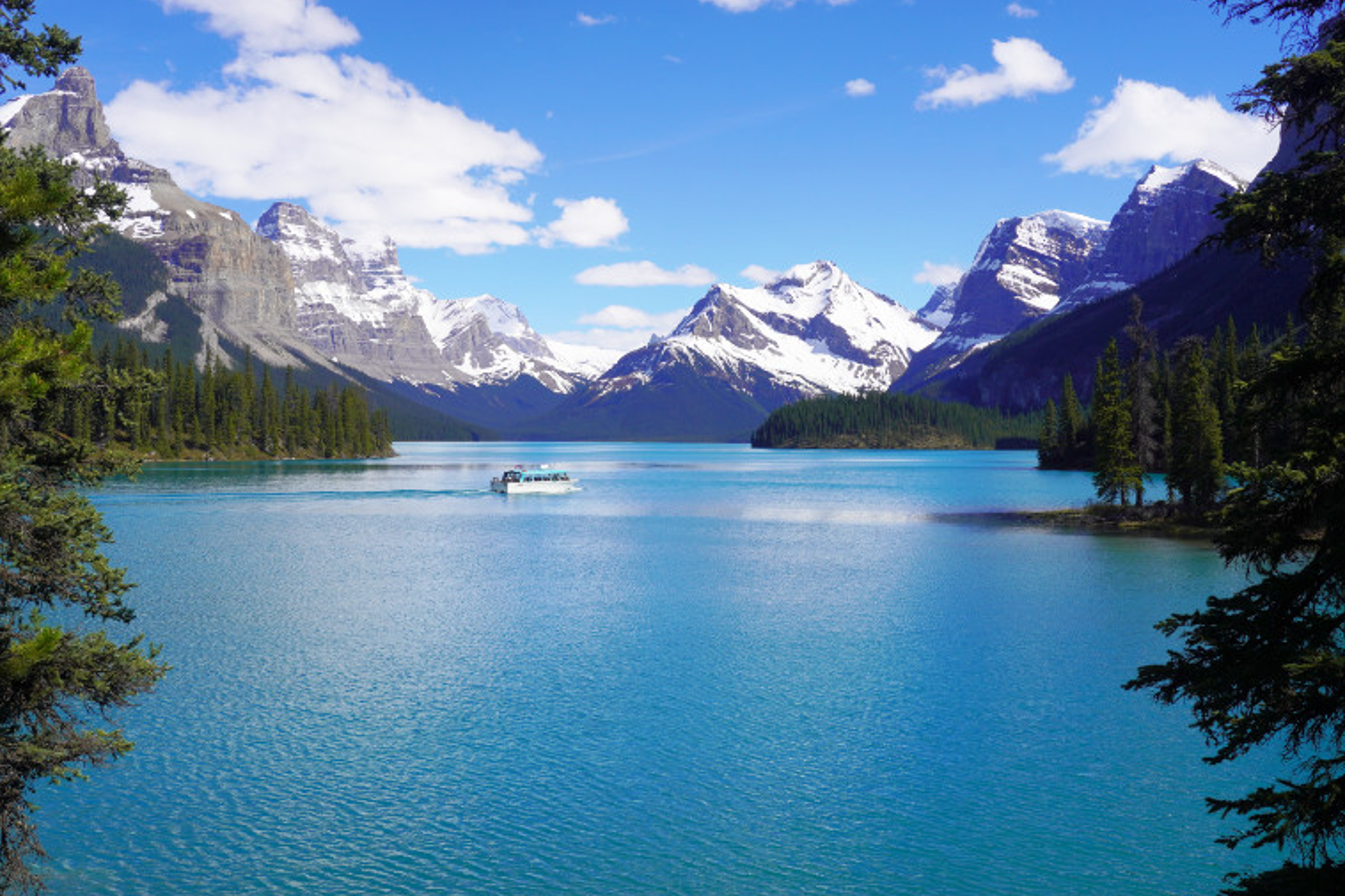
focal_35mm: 38
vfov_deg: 35.0
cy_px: 437
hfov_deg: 50.7
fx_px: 1419
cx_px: 641
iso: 100
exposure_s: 1/250
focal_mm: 24
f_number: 11
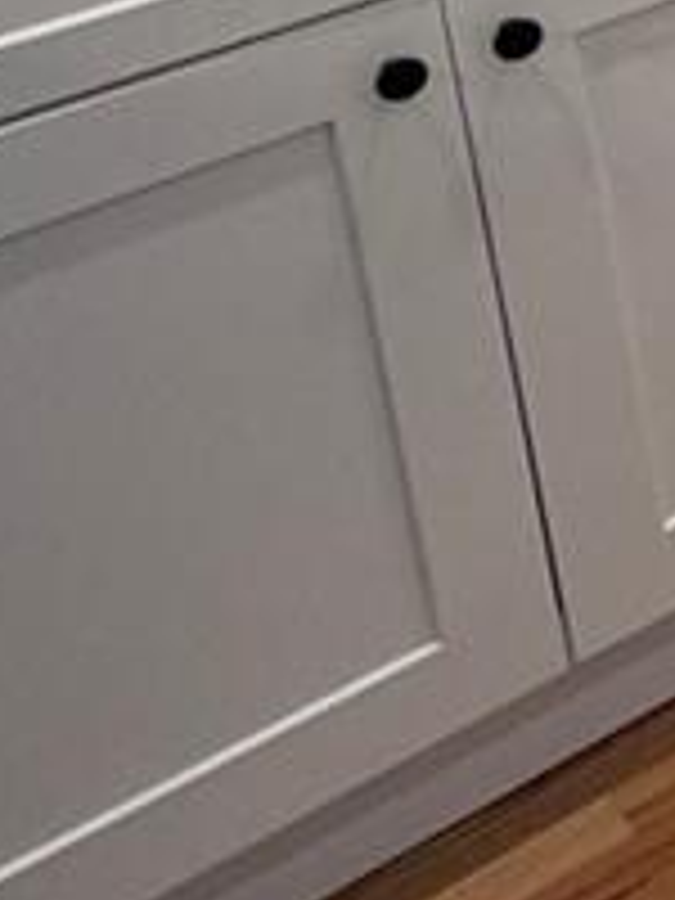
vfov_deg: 18.9
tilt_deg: -10.4
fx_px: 2184
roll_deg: +2.9
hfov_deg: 11.6
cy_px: -634
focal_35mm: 84
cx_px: 1922
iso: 125
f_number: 2.2
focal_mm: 2.22
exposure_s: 1/120
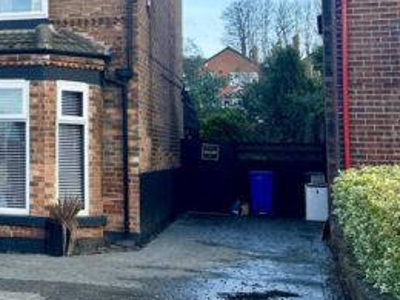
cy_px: 72
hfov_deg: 24.5
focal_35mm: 71
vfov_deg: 20.5
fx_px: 820
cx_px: -97
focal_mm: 6.86
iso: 80
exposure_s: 1/1453
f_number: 1.78
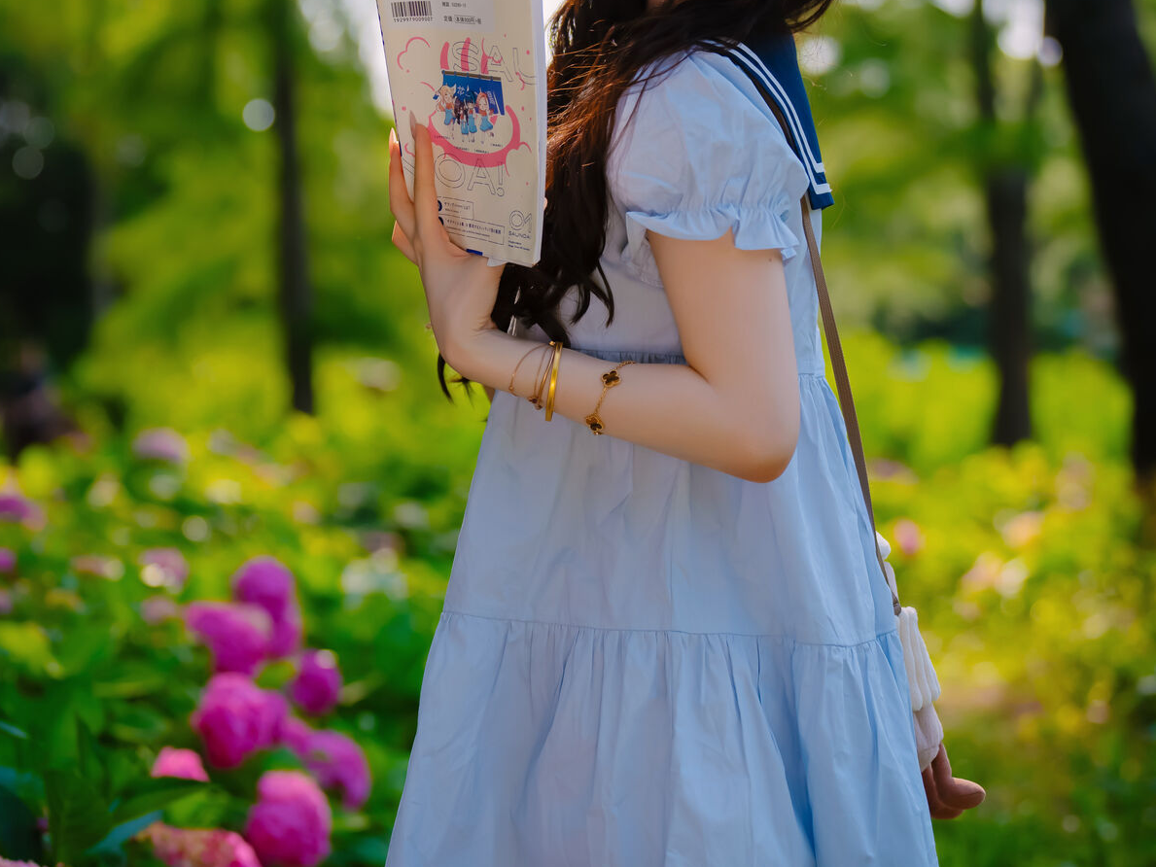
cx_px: 578
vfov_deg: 14.9
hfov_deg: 19.8
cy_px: 316
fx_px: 3306
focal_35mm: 99
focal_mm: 68
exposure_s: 1/1000
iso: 100
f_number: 2.8
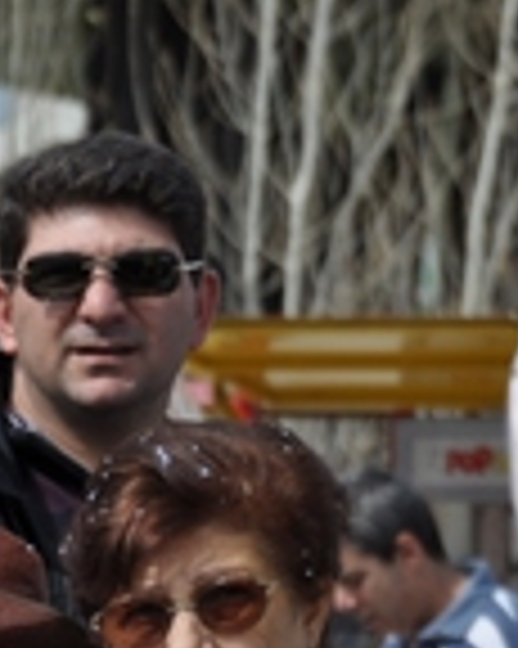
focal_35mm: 460
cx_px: 964
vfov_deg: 4.2
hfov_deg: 3.3
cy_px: 236
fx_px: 8833
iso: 200
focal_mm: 105
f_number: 5.6
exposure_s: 1/1250
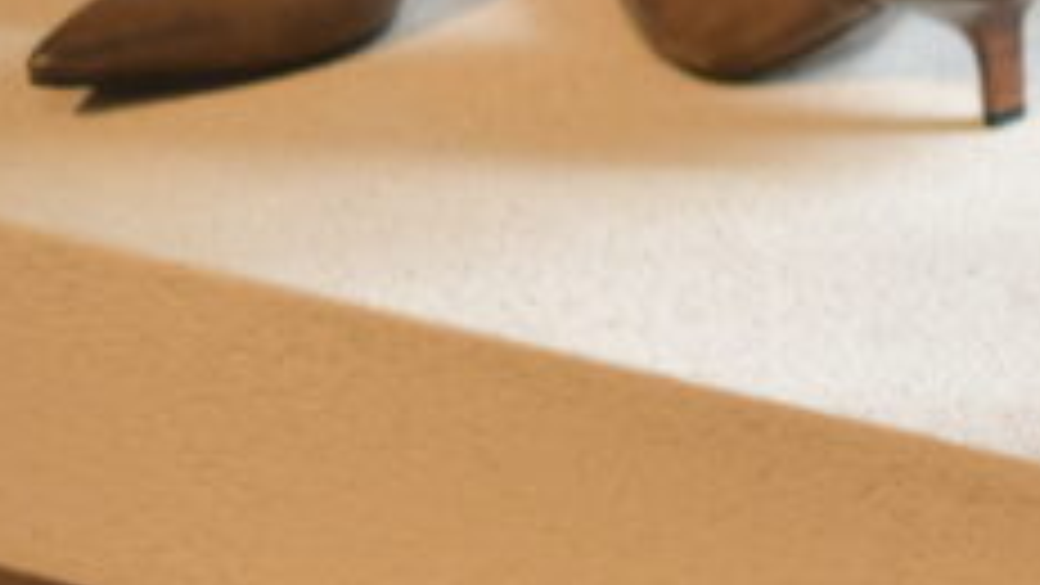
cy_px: -389
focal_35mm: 232
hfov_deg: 8.7
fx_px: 6399
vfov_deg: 5.2
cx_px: 2193
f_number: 1.4
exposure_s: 1/200
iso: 200
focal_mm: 50
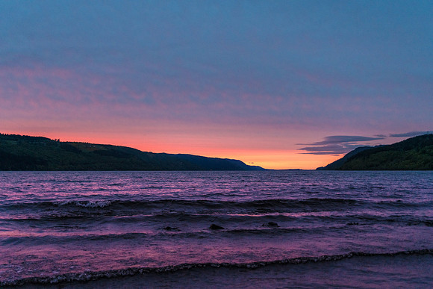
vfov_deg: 33.4
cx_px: 216
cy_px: 144
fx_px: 481
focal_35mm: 40
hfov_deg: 48.4
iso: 1250
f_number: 2.8
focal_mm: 40
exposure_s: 1/160
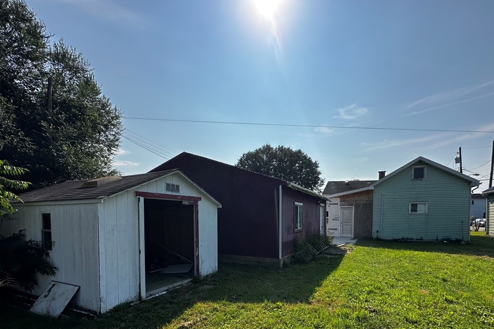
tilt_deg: -3.1
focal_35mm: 18
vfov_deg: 65.5
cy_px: 221
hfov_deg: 89.9
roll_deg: +0.1
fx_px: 247
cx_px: 264
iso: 50
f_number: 2.2
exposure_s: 1/3300
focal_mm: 2.22
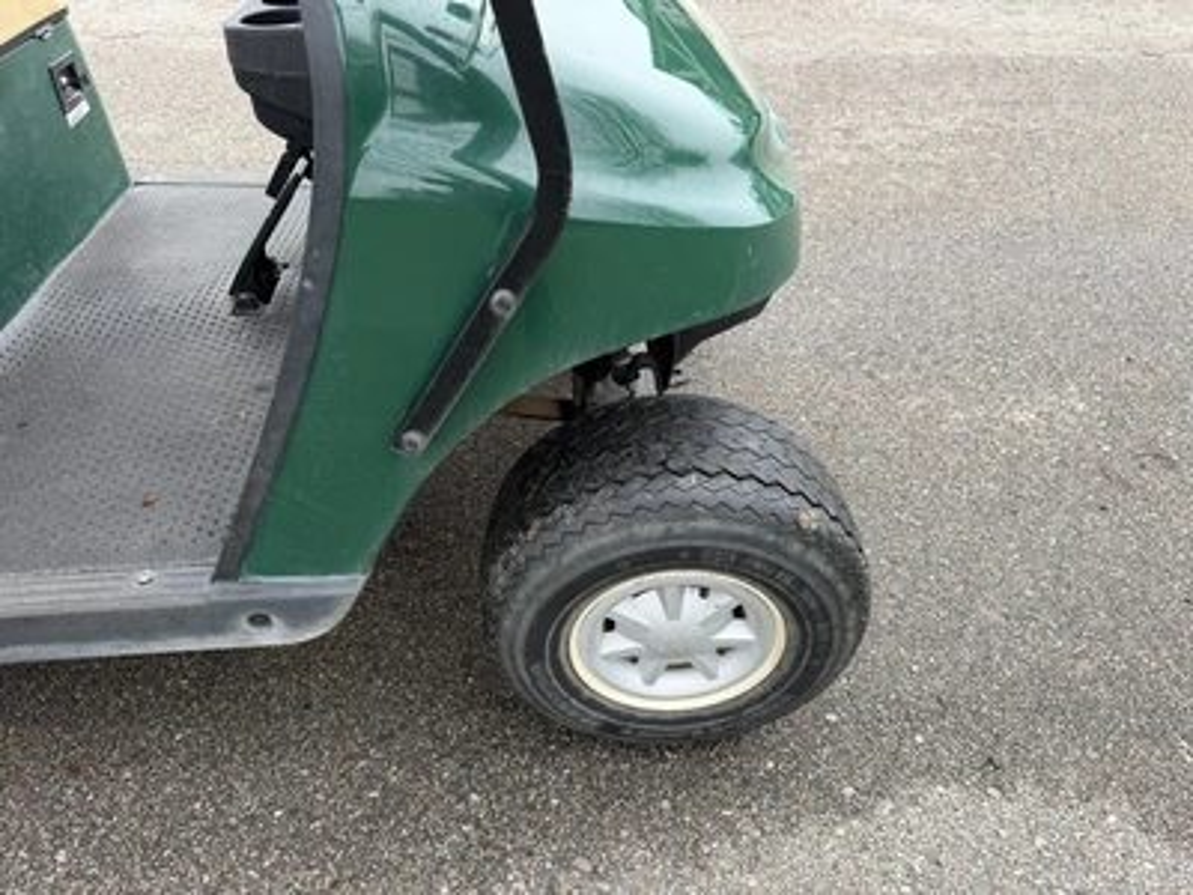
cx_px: 596
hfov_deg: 71.6
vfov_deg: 56.8
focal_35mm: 24
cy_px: 448
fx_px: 827
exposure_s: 1/532
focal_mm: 6.76
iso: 80
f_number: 1.78
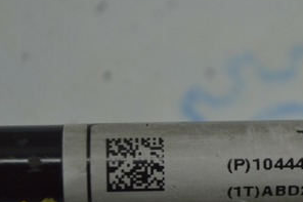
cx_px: 261
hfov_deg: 11.5
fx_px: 1498
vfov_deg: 7.7
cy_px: 137
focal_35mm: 178
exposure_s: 1/125
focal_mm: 55
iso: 400
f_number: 5.6
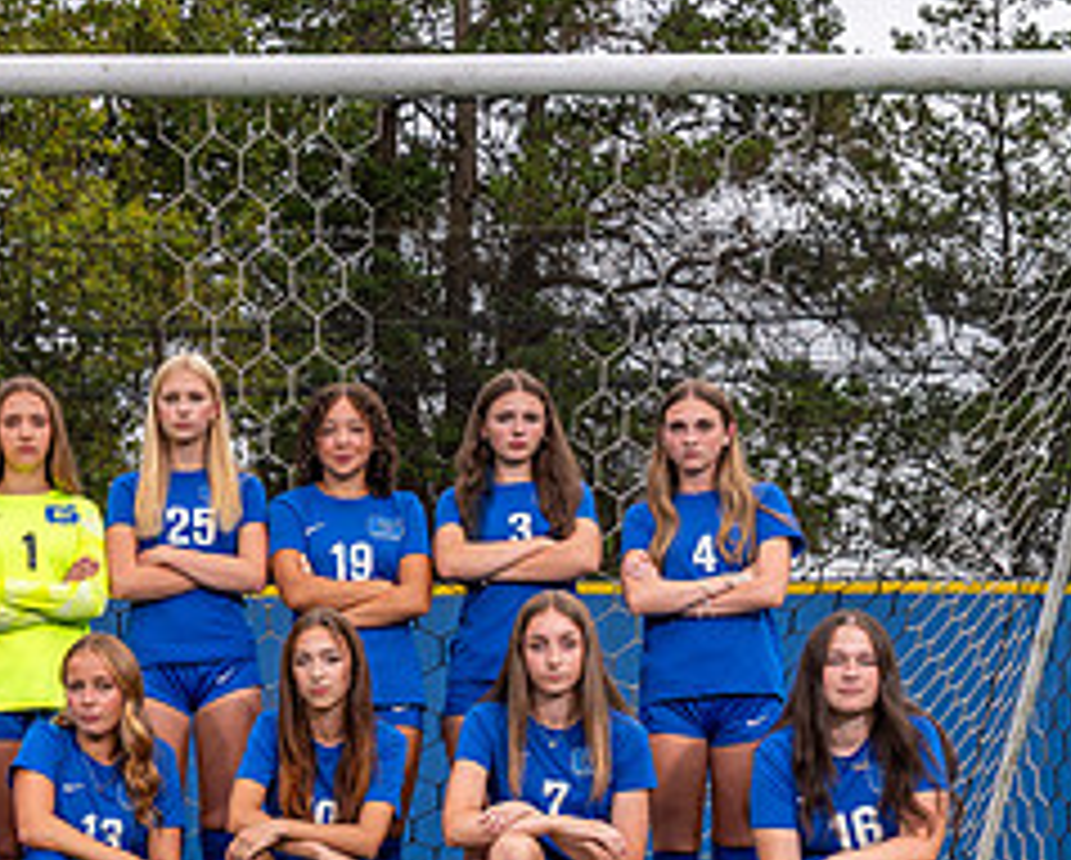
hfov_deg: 22.7
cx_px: 23
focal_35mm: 81
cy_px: 741
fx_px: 2571
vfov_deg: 18.7
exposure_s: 1/200
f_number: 8
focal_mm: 24
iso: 64
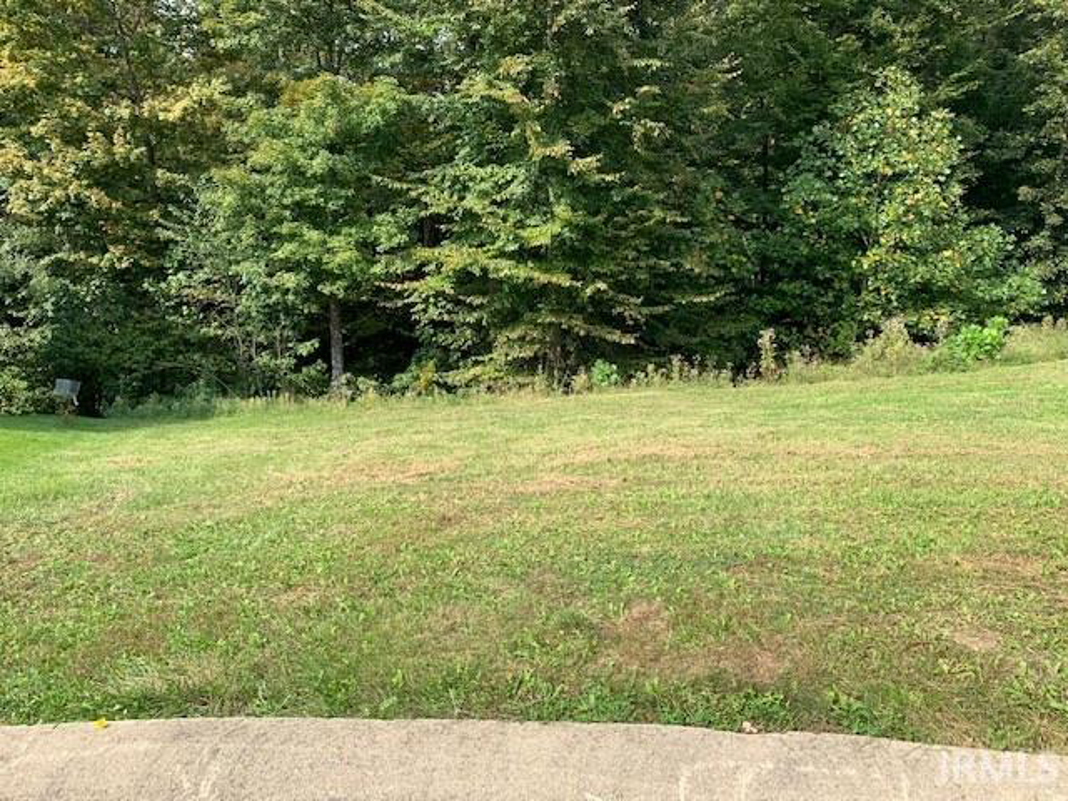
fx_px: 802
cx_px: 534
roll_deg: -0.3
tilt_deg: -11.8
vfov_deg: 53.1
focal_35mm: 26
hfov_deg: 67.3
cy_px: 400
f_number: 1.8
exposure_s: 1/732
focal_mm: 4.25
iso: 25
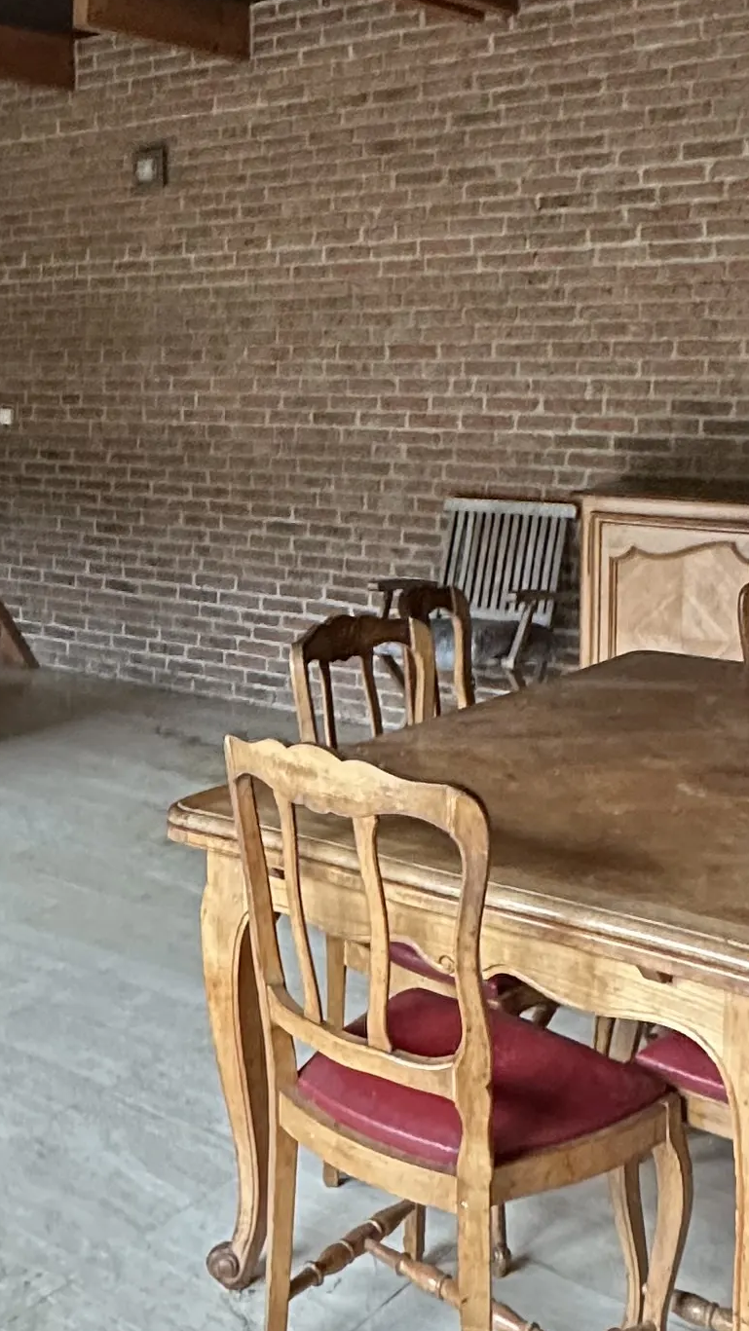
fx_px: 1589
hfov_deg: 26.1
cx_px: 170
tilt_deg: -5.3
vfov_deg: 45.1
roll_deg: +0.9
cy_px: 496
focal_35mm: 45
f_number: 2.2
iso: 640
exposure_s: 1/60
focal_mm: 2.22
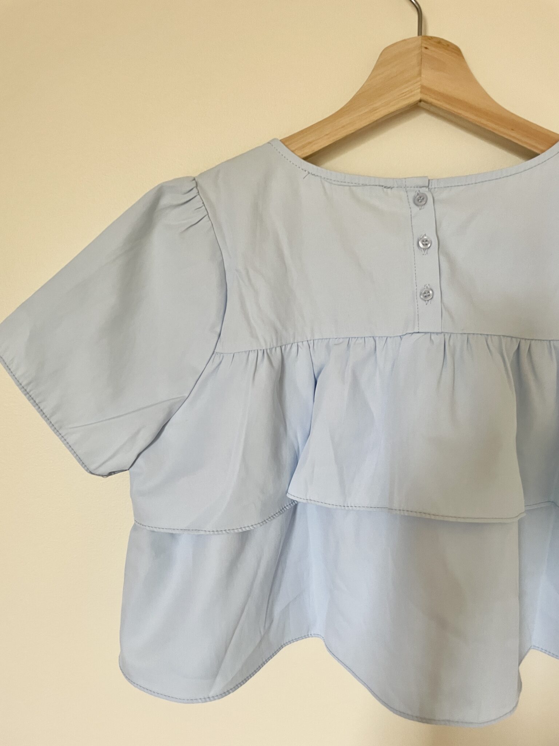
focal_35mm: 26
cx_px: 280
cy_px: 373
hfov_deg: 53.1
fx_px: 560
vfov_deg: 67.3
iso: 125
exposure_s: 1/65
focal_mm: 4.2
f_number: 1.6
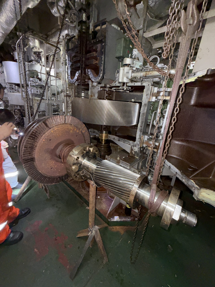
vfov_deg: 102.1
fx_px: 116
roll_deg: -5.2
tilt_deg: -19.6
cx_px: 108
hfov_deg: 85.7
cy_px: 144
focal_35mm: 14
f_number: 2.2
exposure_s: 1/31
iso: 320
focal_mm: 2.22
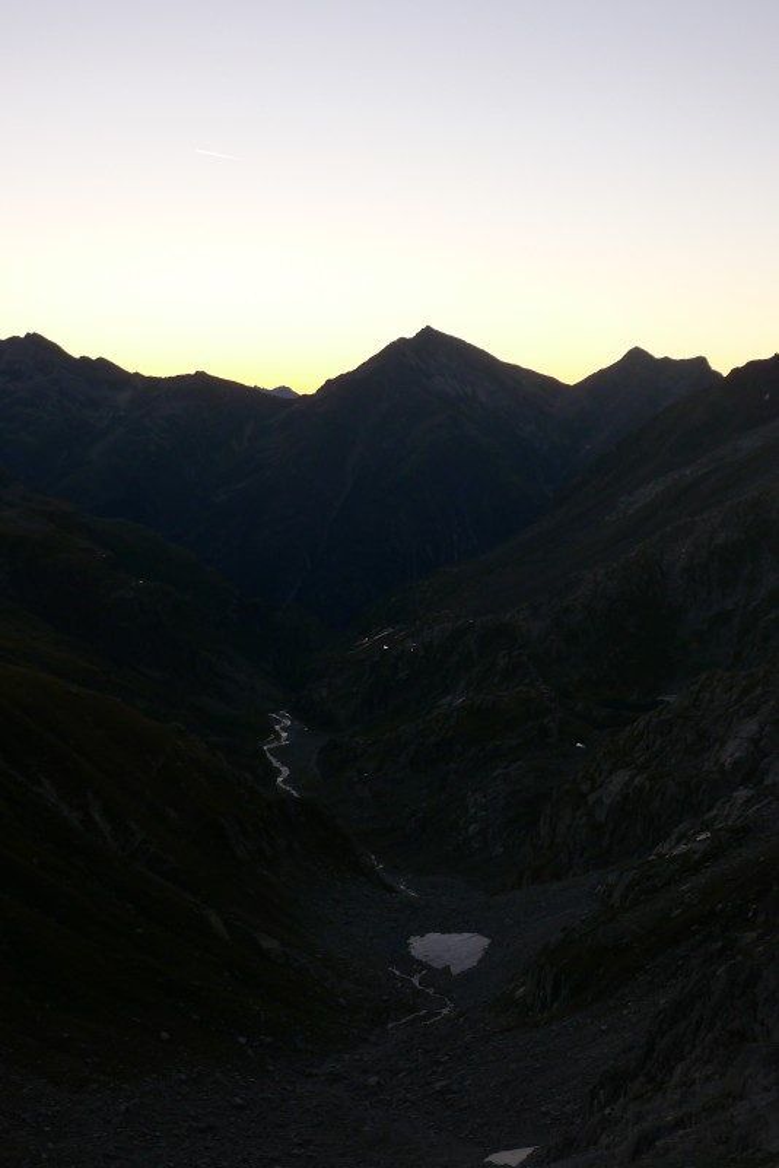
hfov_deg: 28.7
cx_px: 390
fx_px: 1524
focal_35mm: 47
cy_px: 584
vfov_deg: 41.9
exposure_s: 1/100
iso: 80
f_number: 2.8
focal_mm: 10
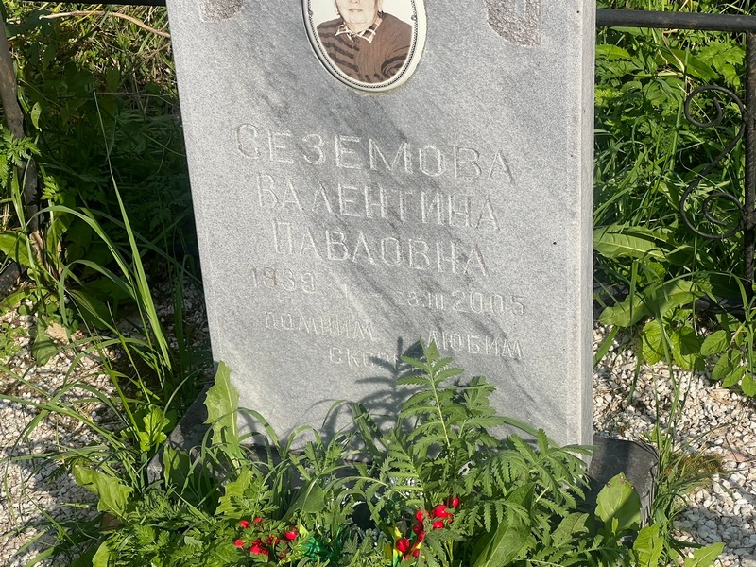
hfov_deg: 25.3
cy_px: 284
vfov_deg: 19.1
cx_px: 378
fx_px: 1682
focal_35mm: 77
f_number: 2.8
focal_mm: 9
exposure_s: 1/874
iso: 32
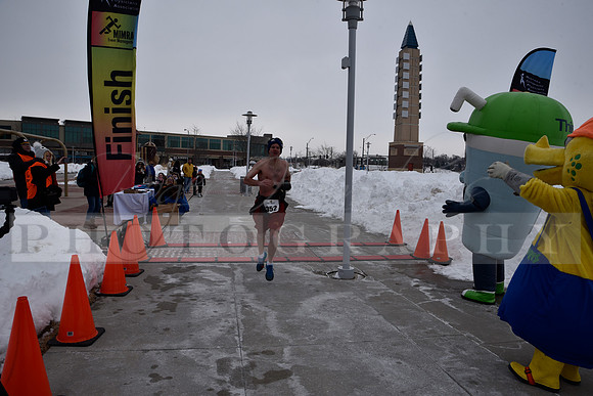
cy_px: 198
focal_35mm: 24
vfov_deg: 53.2
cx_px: 296
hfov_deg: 73.7
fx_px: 395
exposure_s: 1/500
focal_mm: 24
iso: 400
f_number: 11
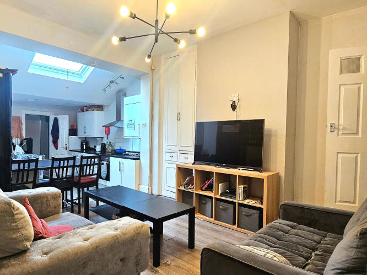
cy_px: 144
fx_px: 212
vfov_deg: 65.9
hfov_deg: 81.7
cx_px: 177
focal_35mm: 20
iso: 200
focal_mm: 2.2
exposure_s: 1/50.3
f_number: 2.2
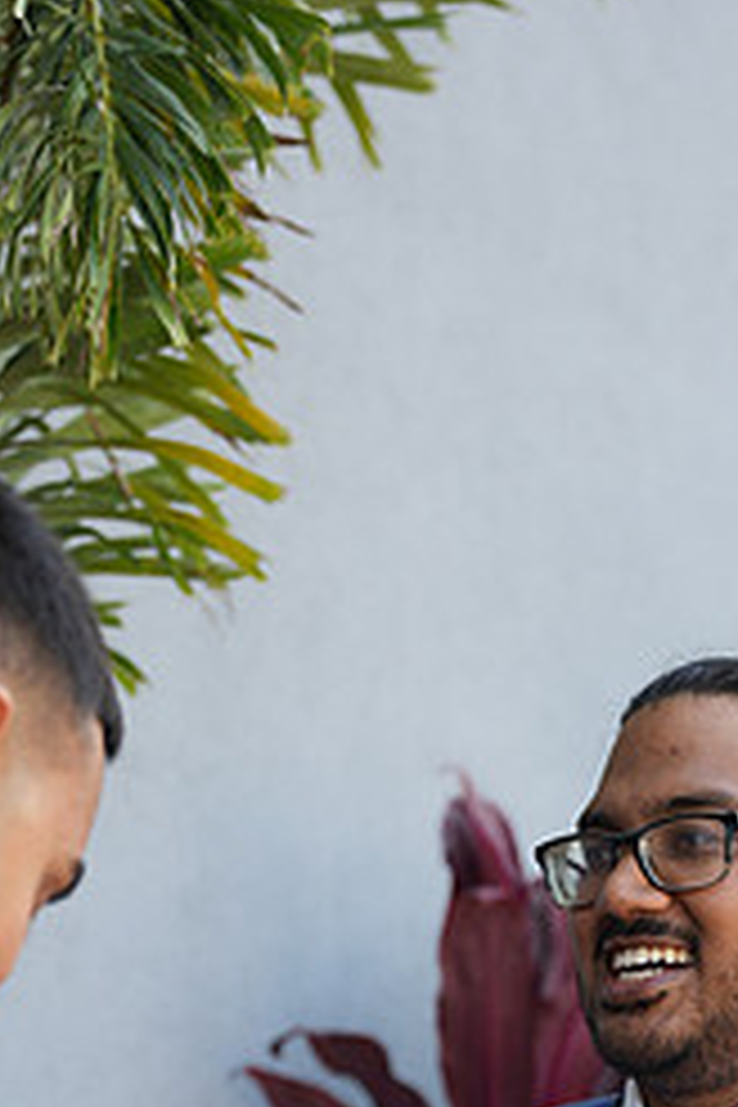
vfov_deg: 18.5
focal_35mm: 108
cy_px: 1125
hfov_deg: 12.7
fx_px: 3310
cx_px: 430
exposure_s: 1/320
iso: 125
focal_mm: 45.7
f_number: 2.8
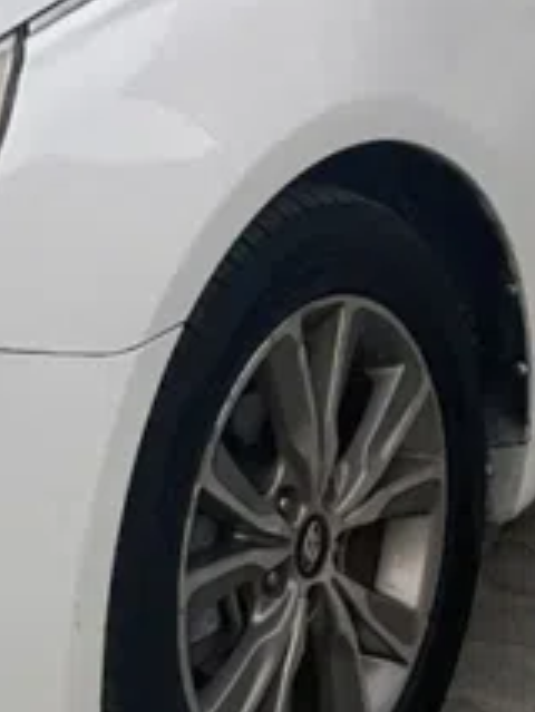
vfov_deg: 12.7
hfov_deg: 9.6
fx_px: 3170
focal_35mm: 154
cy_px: 28
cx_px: 43
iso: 80
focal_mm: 6.86
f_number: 1.78
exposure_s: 1/121
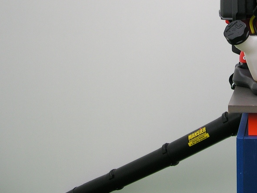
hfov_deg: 28.8
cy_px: 56
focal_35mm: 65
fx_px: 482
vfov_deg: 22.4
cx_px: 223
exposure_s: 1/172
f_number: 2.7
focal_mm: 5.6
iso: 100
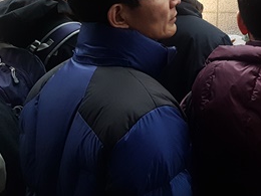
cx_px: 285
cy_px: -25
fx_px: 452
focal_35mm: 60
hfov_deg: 29.2
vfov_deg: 22.8
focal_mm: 4.2
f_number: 1.7
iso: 200
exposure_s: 1/15
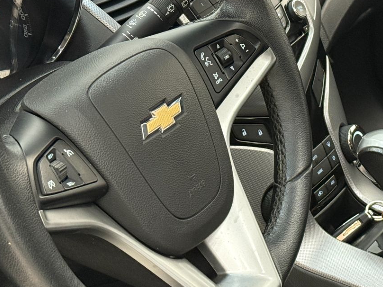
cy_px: 116
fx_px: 1195
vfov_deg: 13.7
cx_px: 349
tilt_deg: -24.8
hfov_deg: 17.9
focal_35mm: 108
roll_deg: +1.3
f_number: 1.78
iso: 500
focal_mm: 6.76
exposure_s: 1/40
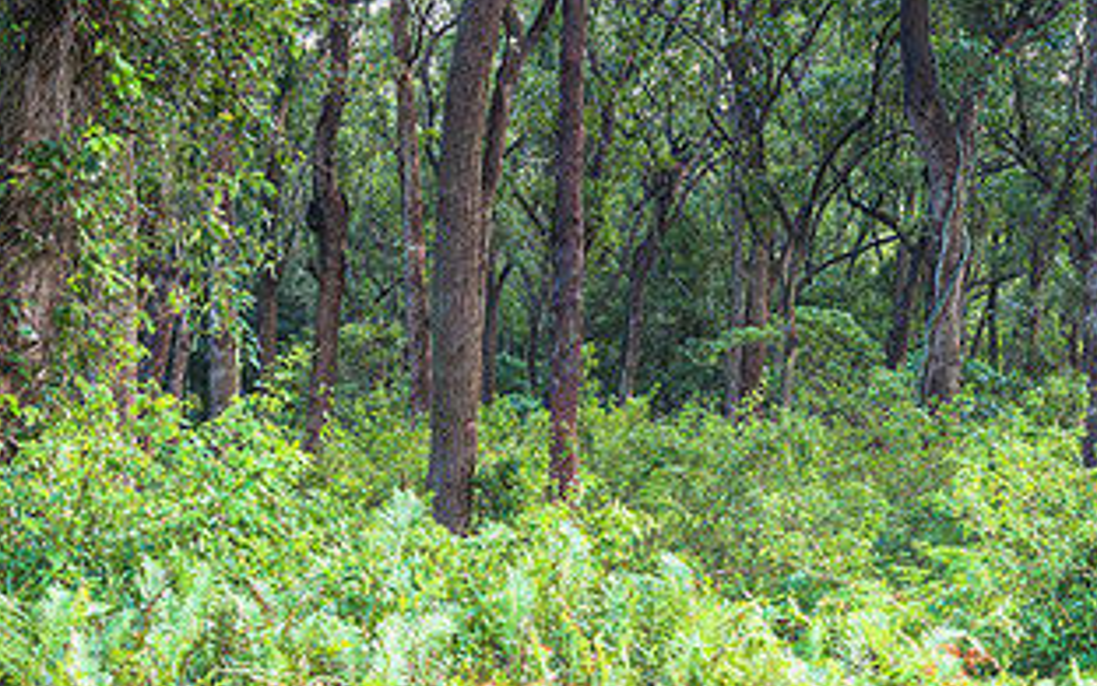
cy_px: 330
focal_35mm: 103
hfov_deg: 20.0
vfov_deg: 12.7
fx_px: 3079
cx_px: 884
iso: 400
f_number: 7.1
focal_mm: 50
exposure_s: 1/60
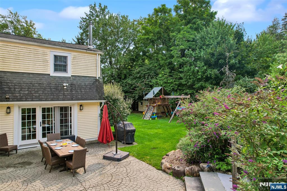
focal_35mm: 22
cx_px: 144
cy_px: 96
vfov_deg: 57.2
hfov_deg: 78.6
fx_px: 175
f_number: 2.8
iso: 100
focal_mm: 8.4
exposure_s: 1/1000
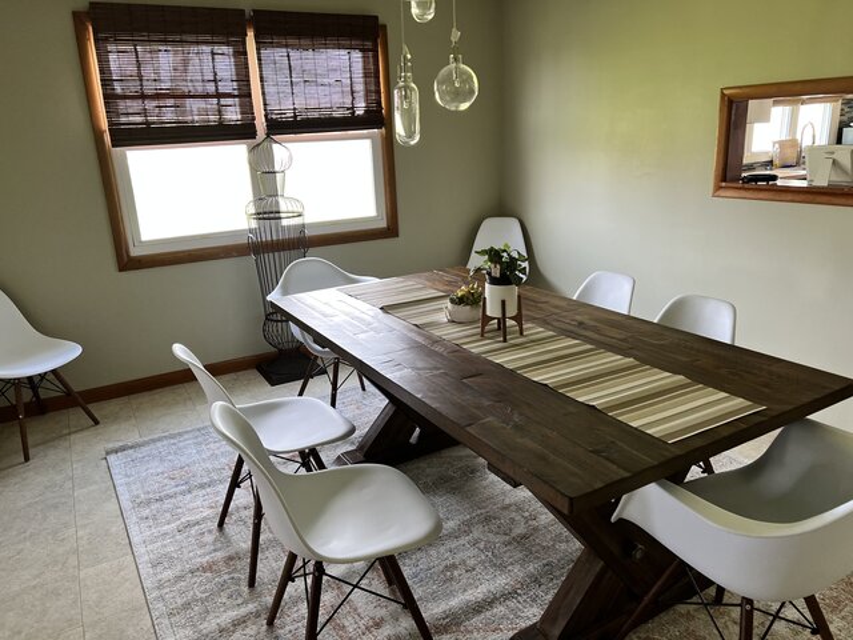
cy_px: 320
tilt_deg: -15.5
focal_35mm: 26
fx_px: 641
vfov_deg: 53.1
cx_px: 426
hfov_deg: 67.3
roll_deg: +3.1
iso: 125
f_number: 1.5
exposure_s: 1/101
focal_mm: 5.7
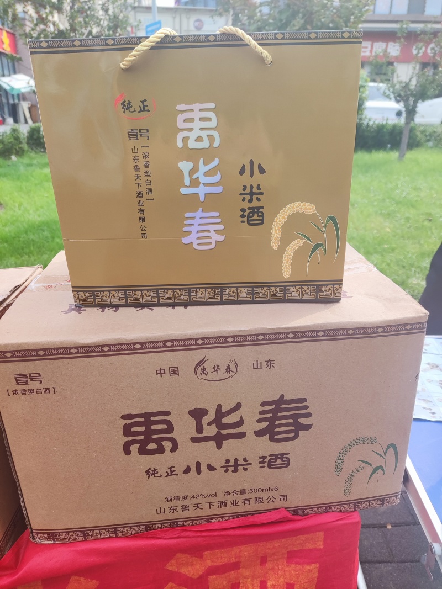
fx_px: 443
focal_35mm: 26
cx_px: 221
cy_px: 294
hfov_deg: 53.1
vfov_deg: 67.3
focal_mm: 4.74
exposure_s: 1/444
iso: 50
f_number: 1.79
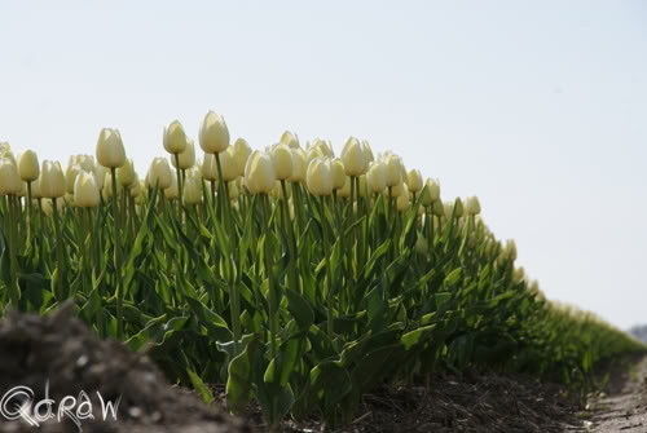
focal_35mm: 202
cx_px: 324
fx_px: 3645
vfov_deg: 6.8
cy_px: 216
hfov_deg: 10.1
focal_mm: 135
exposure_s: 1/400
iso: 200
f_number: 13
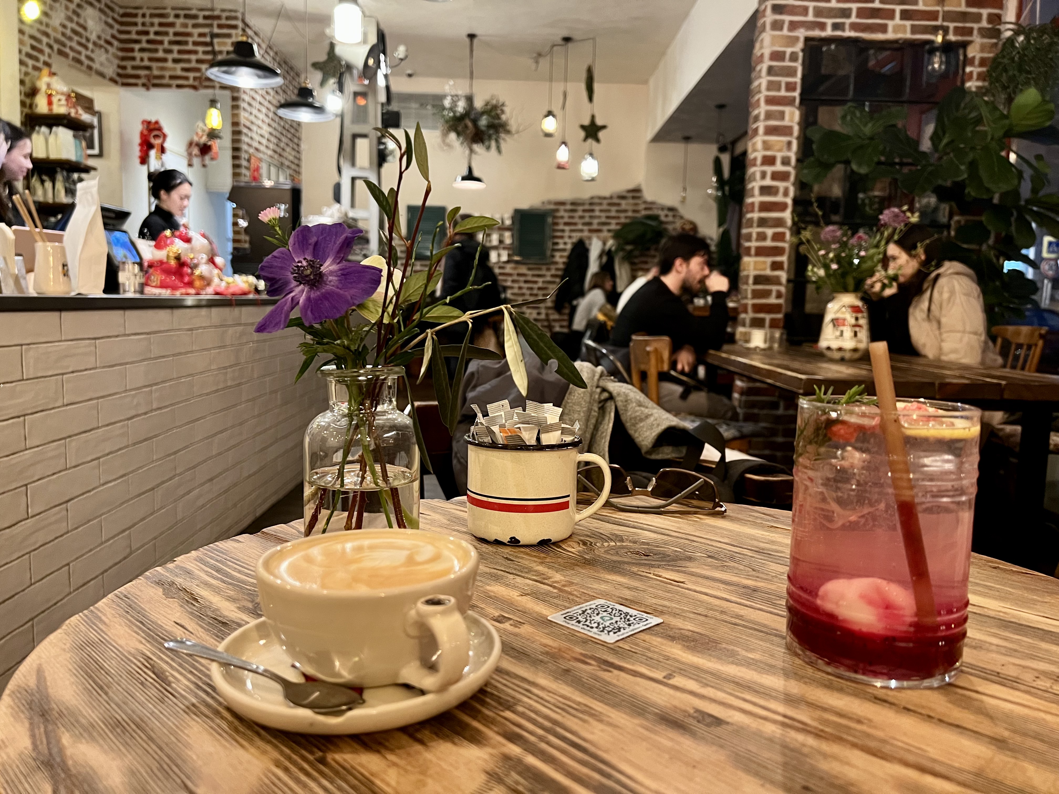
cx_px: 530
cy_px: 397
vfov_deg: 53.1
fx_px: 795
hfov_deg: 67.3
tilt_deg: -6.6
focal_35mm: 26
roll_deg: -1.3
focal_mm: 5.7
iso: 400
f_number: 1.5
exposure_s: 1/33
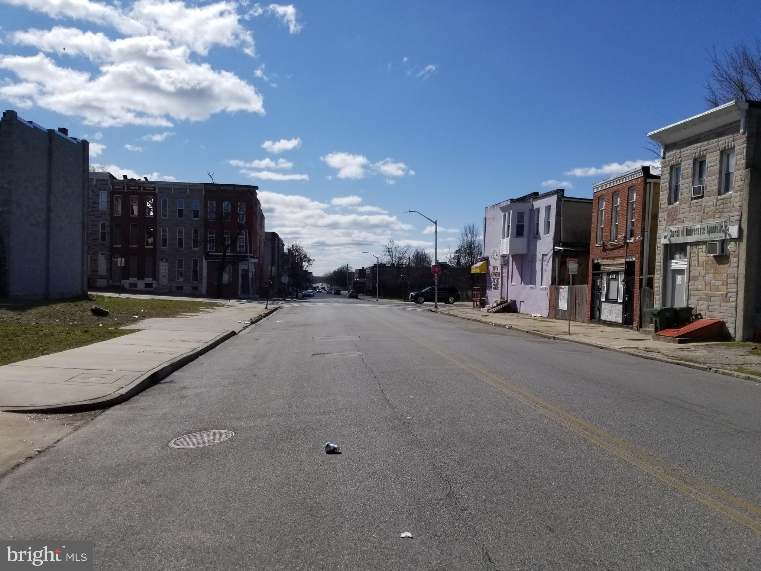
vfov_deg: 53.1
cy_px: 286
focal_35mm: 26
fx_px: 572
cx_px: 380
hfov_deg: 67.3
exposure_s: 1/7904
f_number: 1.7
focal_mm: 4.25
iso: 50
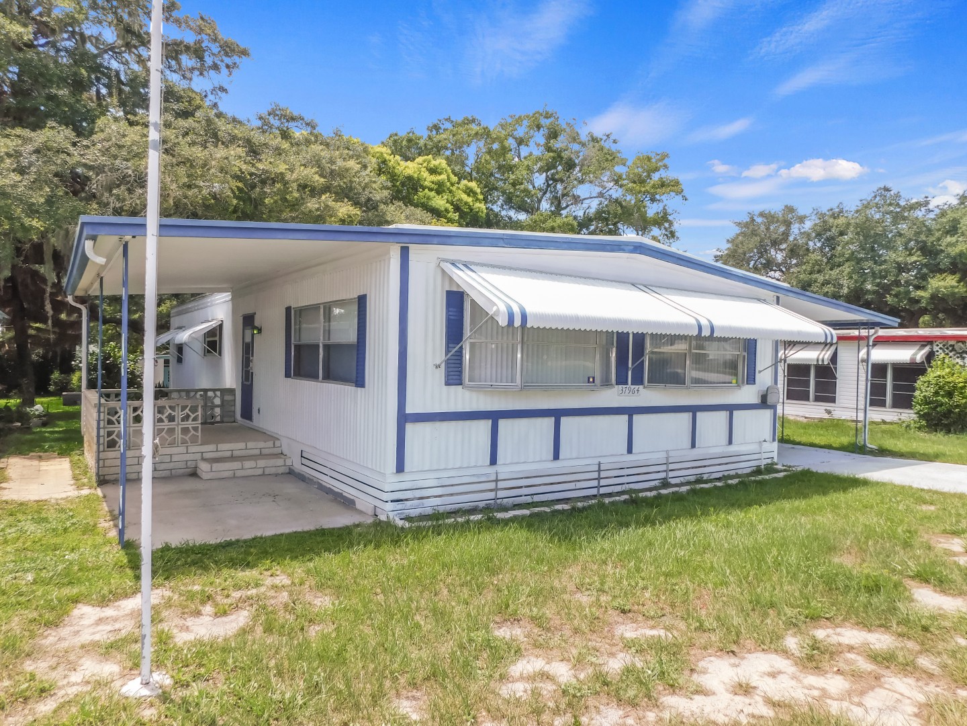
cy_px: 363
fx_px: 643
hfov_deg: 73.9
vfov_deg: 58.9
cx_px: 484
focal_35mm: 23
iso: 125
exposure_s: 1/640
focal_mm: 4
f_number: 3
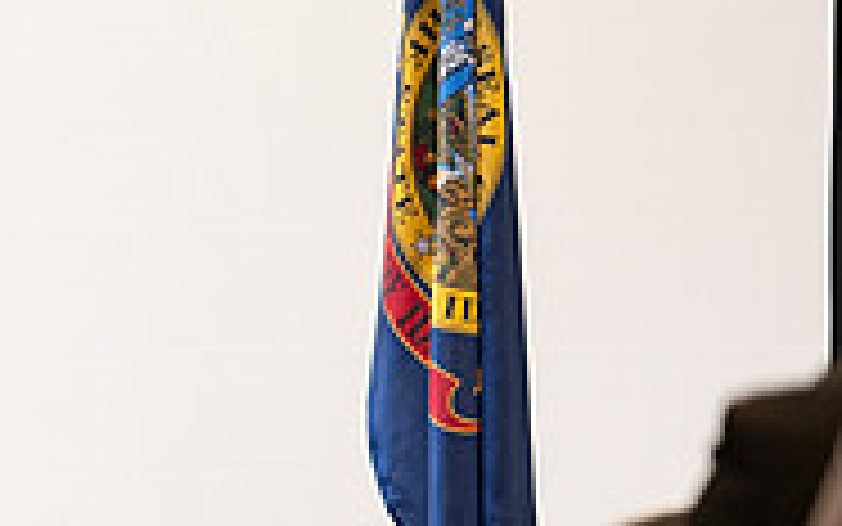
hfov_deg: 7.7
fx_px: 6175
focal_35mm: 269
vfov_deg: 4.9
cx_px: -437
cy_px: 461
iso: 640
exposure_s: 1/125
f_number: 1.8
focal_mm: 85
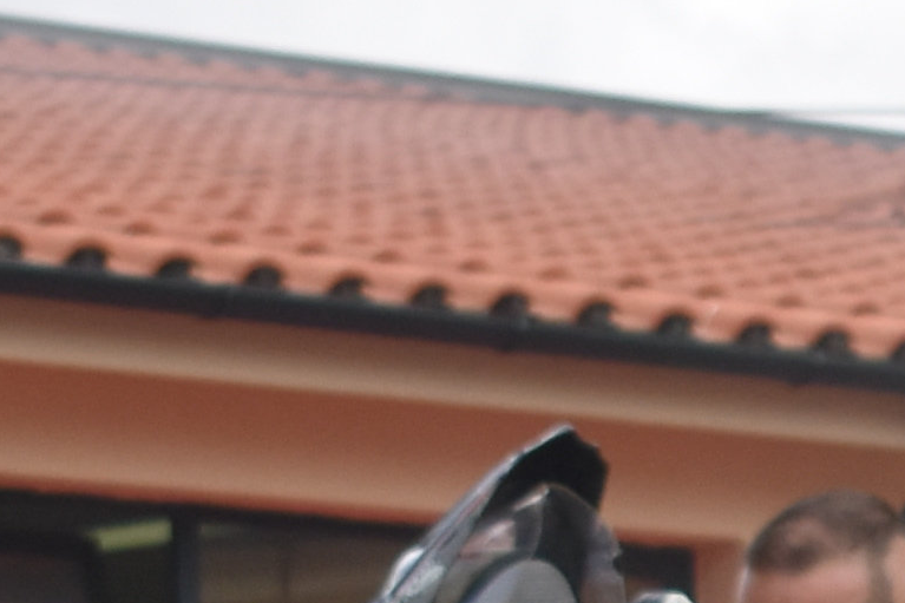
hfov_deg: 4.8
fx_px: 10327
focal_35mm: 411
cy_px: 1329
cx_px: 2509
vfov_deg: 3.3
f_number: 5
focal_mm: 35
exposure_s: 1/1250
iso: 400
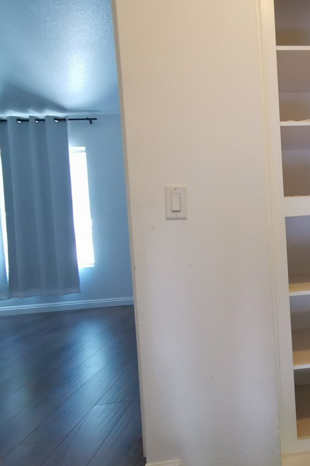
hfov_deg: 41.1
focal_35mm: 28
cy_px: 232
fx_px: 362
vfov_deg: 65.5
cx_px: 302
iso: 400
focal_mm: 2.35
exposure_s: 1/33.3
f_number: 2.2
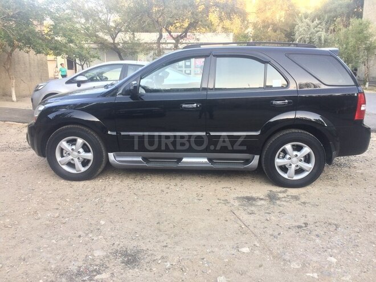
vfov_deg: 48.2
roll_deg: +2.2
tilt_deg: -11.0
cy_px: 141
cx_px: 188
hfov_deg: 61.7
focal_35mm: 29
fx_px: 315
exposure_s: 1/100
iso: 50
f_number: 2.2
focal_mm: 4.15
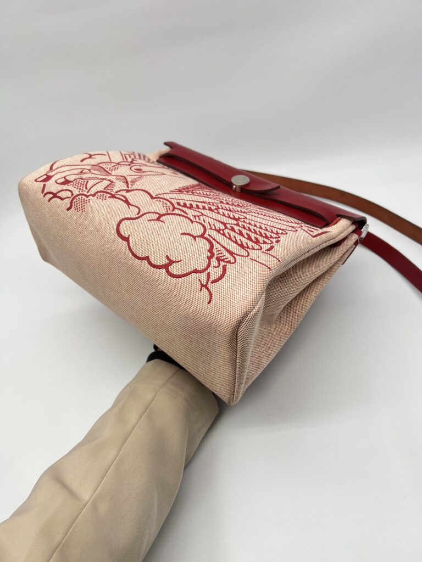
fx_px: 423
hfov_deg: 53.1
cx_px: 211
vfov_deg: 67.3
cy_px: 281
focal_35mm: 26
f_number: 1.5
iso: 32
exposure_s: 1/119
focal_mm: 5.7
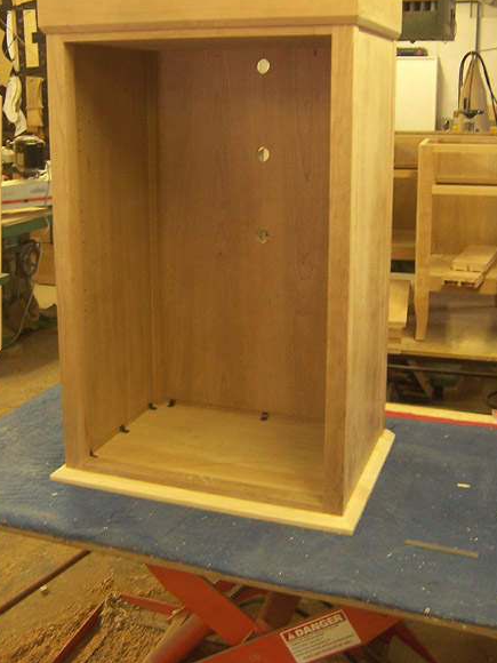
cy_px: 253
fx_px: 785
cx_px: 256
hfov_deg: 35.1
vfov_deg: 45.4
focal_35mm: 41
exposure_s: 1/10
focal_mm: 5.5
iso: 140
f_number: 3.4
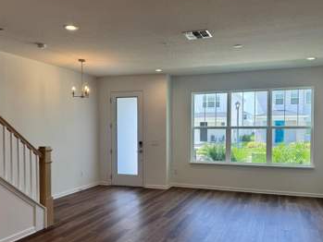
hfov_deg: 55.3
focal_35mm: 33
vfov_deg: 42.9
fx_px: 308
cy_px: 137
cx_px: 163
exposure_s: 1/241
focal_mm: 6.76
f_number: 1.78
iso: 64
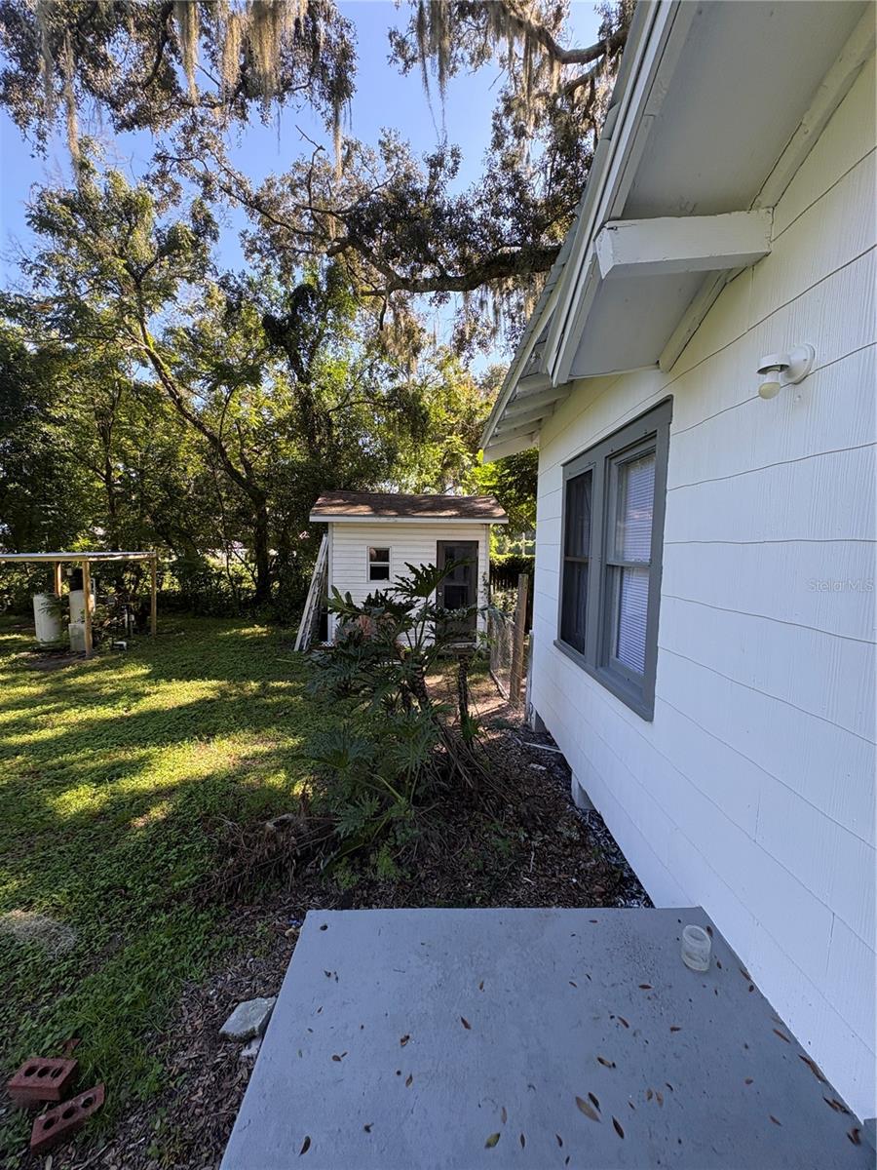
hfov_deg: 85.7
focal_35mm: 14
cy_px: 585
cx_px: 438
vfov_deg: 102.1
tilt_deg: -4.1
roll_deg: -1.4
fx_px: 473
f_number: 2.2
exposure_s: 1/229
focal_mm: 2.22
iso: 64
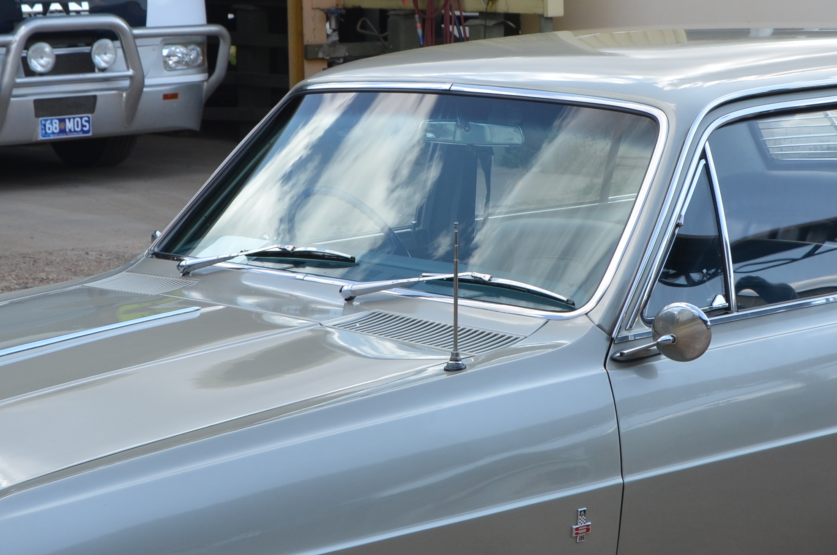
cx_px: 509
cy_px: 324
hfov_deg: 18.9
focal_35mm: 108
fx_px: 2512
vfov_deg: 12.6
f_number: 8
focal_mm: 29
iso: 200
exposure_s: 1/250
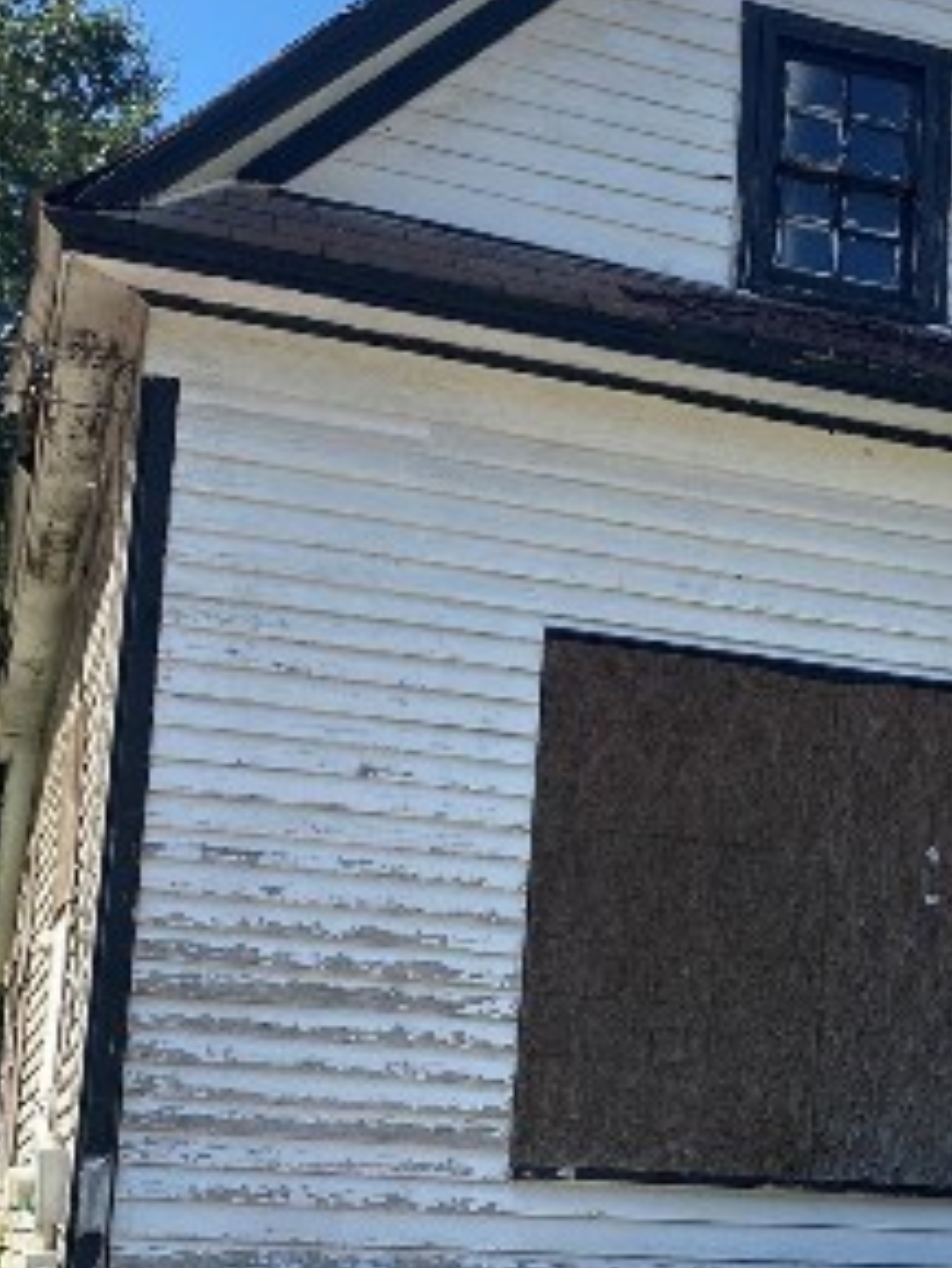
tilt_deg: +7.3
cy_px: 987
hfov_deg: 20.2
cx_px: 1097
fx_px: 2528
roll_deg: -2.0
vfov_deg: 27.7
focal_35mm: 69
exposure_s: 1/1193
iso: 32
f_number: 1.8
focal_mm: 4.25
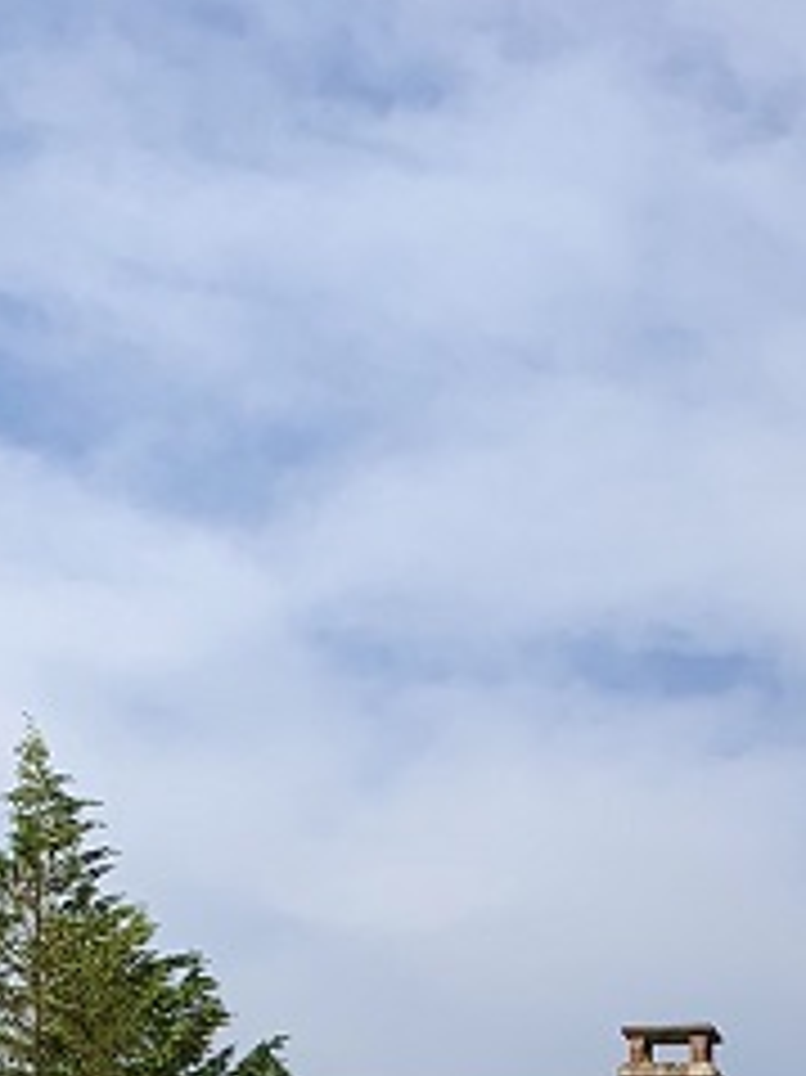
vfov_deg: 18.8
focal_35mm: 87
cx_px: 795
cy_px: 1769
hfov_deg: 16.6
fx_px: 2703
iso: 25
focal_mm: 4.25
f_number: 1.8
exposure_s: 1/2611
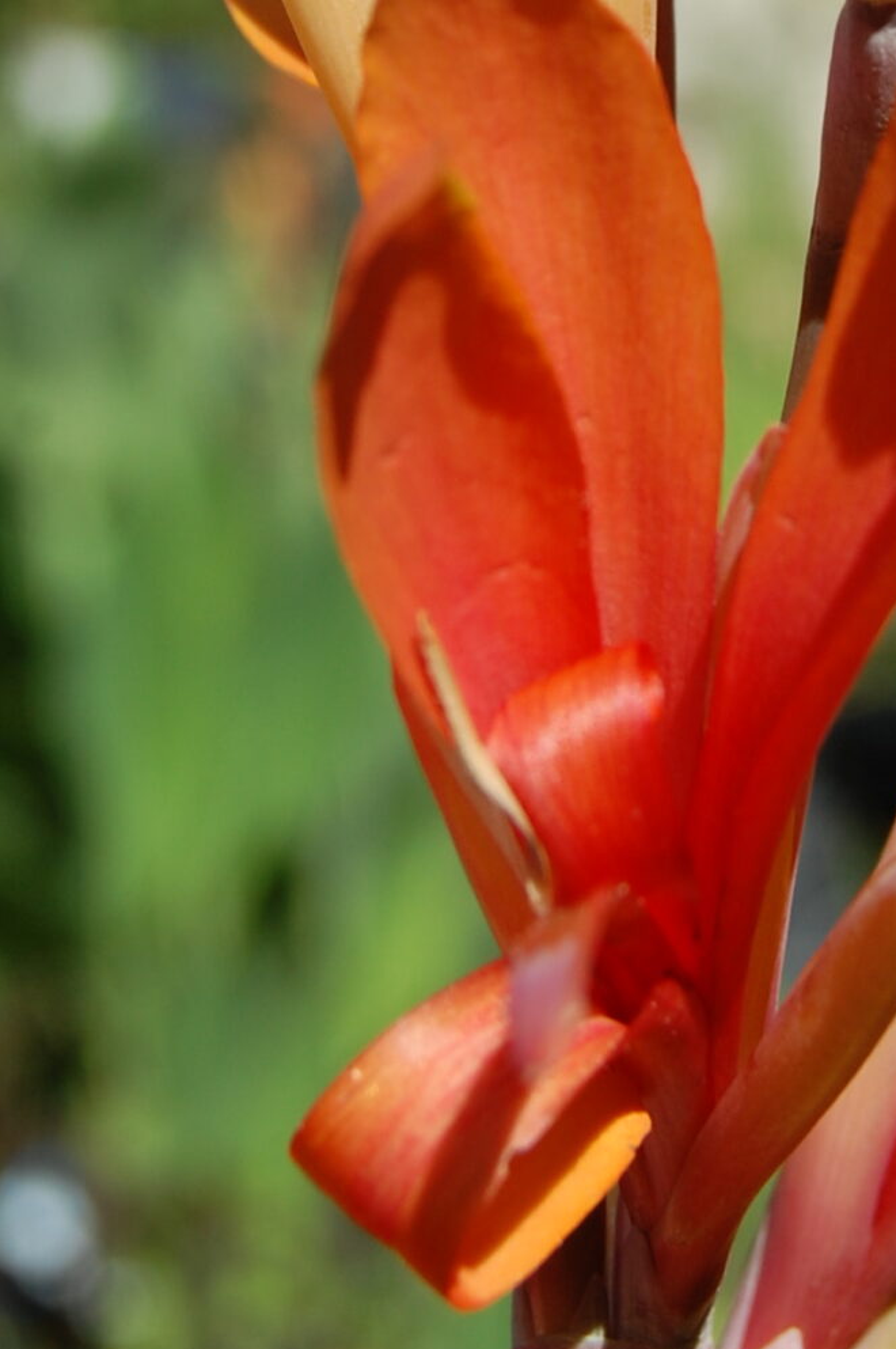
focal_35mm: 147
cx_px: 763
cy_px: 54
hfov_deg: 9.3
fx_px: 5499
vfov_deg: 13.8
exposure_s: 1/400
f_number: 10
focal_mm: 38
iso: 200
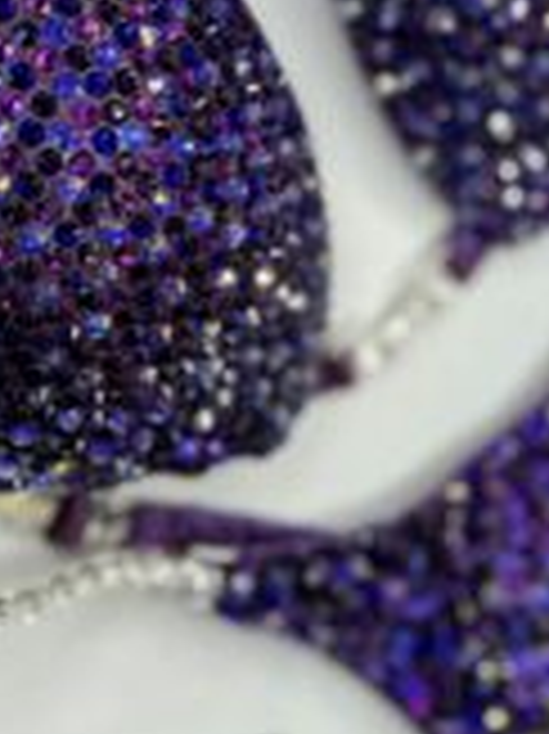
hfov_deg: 24.8
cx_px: 292
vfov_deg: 32.4
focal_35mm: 59
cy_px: 230
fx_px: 1249
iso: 125
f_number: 1.78
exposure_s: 1/121
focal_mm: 6.76
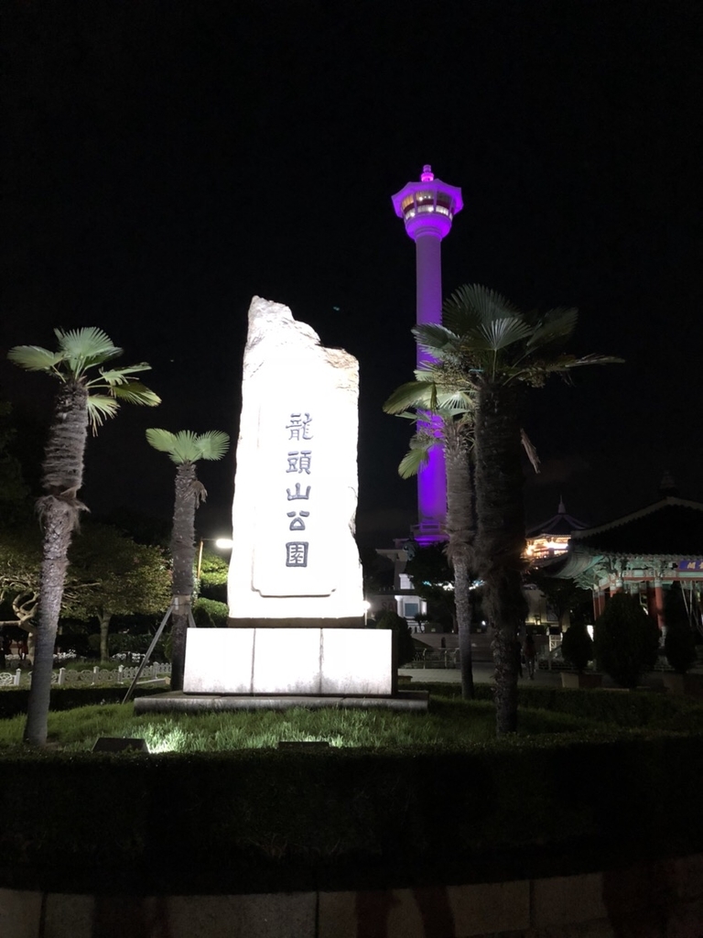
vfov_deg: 63.4
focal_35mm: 28
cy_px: 469
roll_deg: -0.5
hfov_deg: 49.7
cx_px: 352
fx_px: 758
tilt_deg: +15.4
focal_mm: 4
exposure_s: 1/7
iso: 100
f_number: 1.8
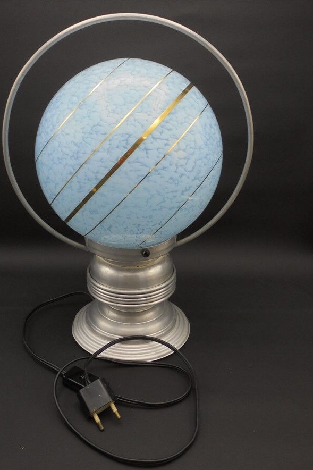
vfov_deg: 53.1
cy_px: 238
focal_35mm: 36
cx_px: 135
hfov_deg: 36.8
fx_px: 470
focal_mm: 6.1
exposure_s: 1/40
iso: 100
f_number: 4
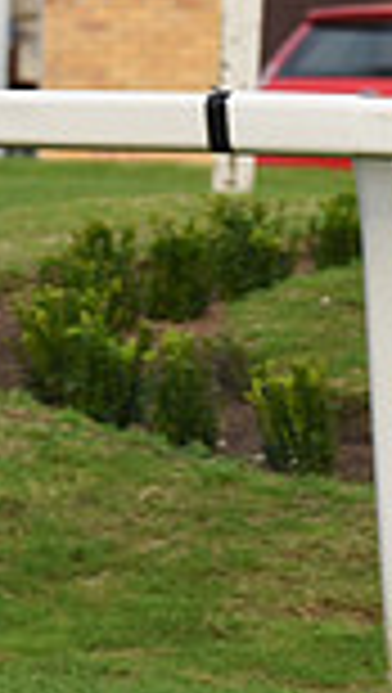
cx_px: -789
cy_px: -52
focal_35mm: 630
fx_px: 11603
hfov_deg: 1.9
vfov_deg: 3.4
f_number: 5.6
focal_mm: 160
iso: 1000
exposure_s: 1/1600
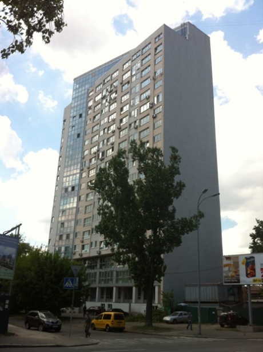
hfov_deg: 40.6
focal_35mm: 35
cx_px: 132
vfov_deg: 52.7
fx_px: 356
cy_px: 176
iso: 80
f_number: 2.8
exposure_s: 1/973
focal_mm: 3.85
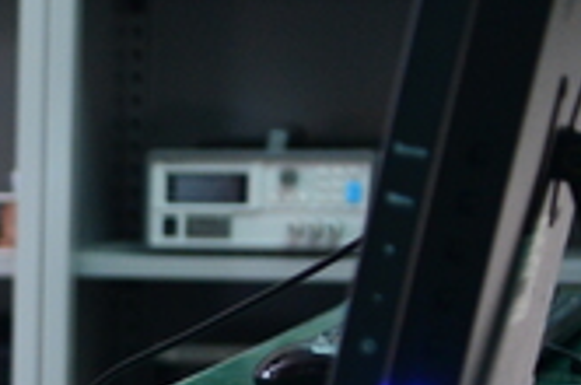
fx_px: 3495
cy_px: 485
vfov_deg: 6.3
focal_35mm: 217
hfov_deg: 9.1
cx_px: -444
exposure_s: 1/500
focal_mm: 50
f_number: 2.8
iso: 1600
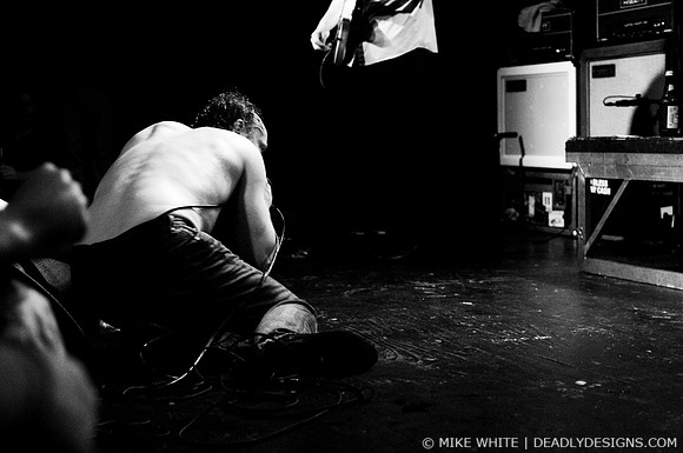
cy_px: 226
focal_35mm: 66
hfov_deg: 30.6
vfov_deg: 20.6
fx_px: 1250
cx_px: 342
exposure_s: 1/100
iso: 1000
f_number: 2.8
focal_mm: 44
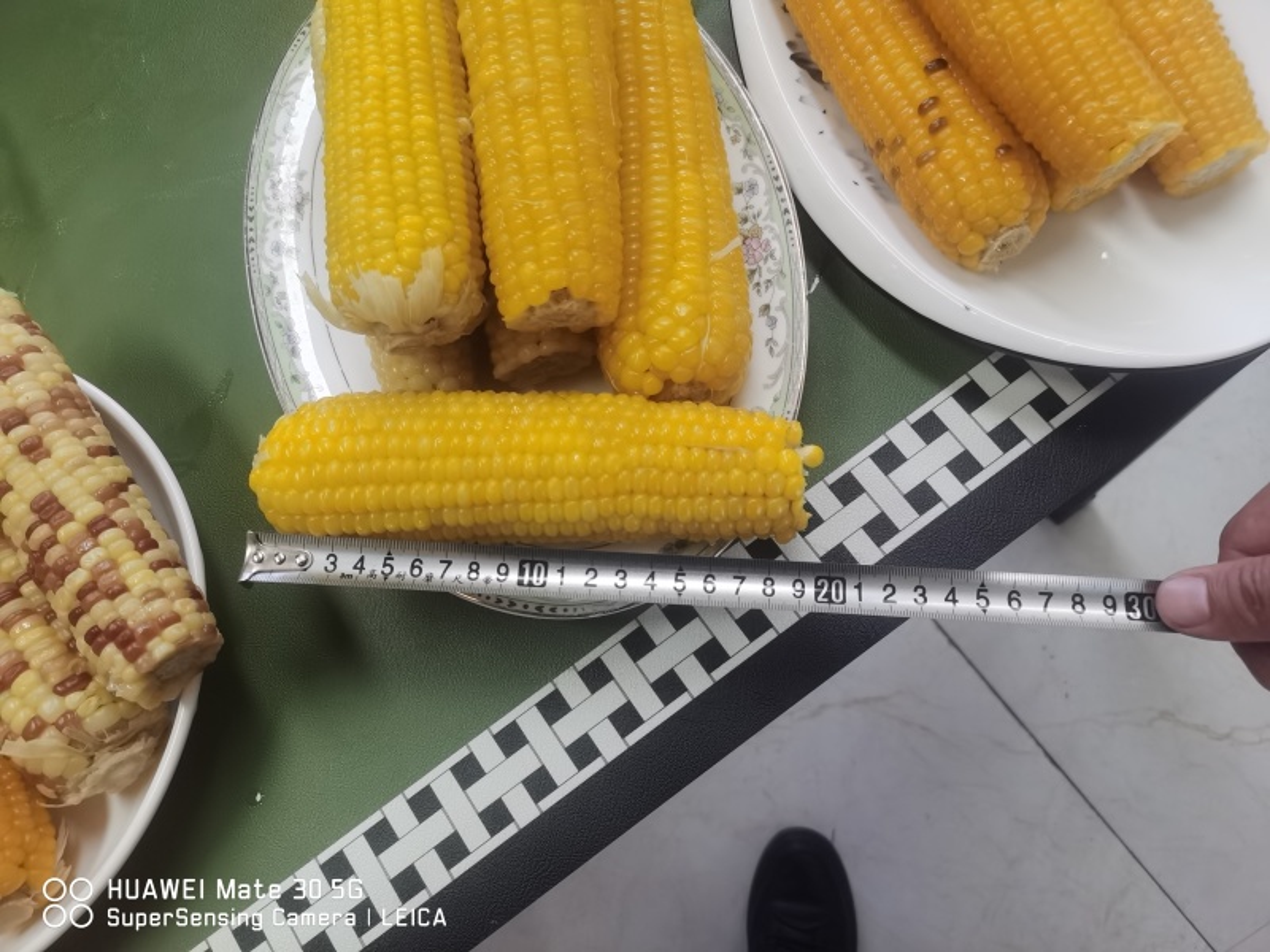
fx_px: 991
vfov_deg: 51.4
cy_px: 476
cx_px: 635
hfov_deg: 65.3
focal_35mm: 27
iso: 80
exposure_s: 1/100
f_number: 1.8
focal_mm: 5.58
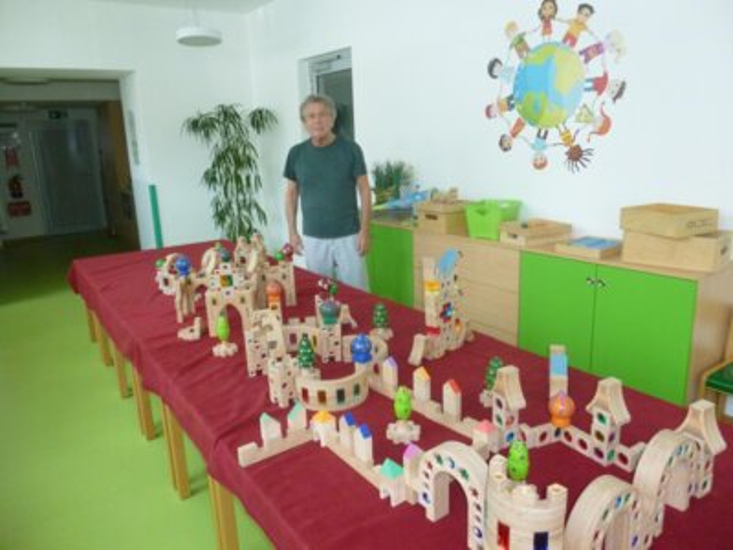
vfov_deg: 54.9
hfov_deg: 69.4
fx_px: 529
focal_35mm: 25
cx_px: 366
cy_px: 275
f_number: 3.1
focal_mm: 4.5
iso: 320
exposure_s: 1/60
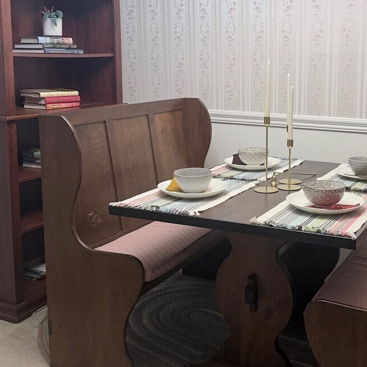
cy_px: 150
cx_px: 254
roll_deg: +0.4
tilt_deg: -9.1
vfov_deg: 35.9
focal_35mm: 47
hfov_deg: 35.6
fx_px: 564
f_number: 1.78
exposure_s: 1/60
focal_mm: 6.76
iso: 200
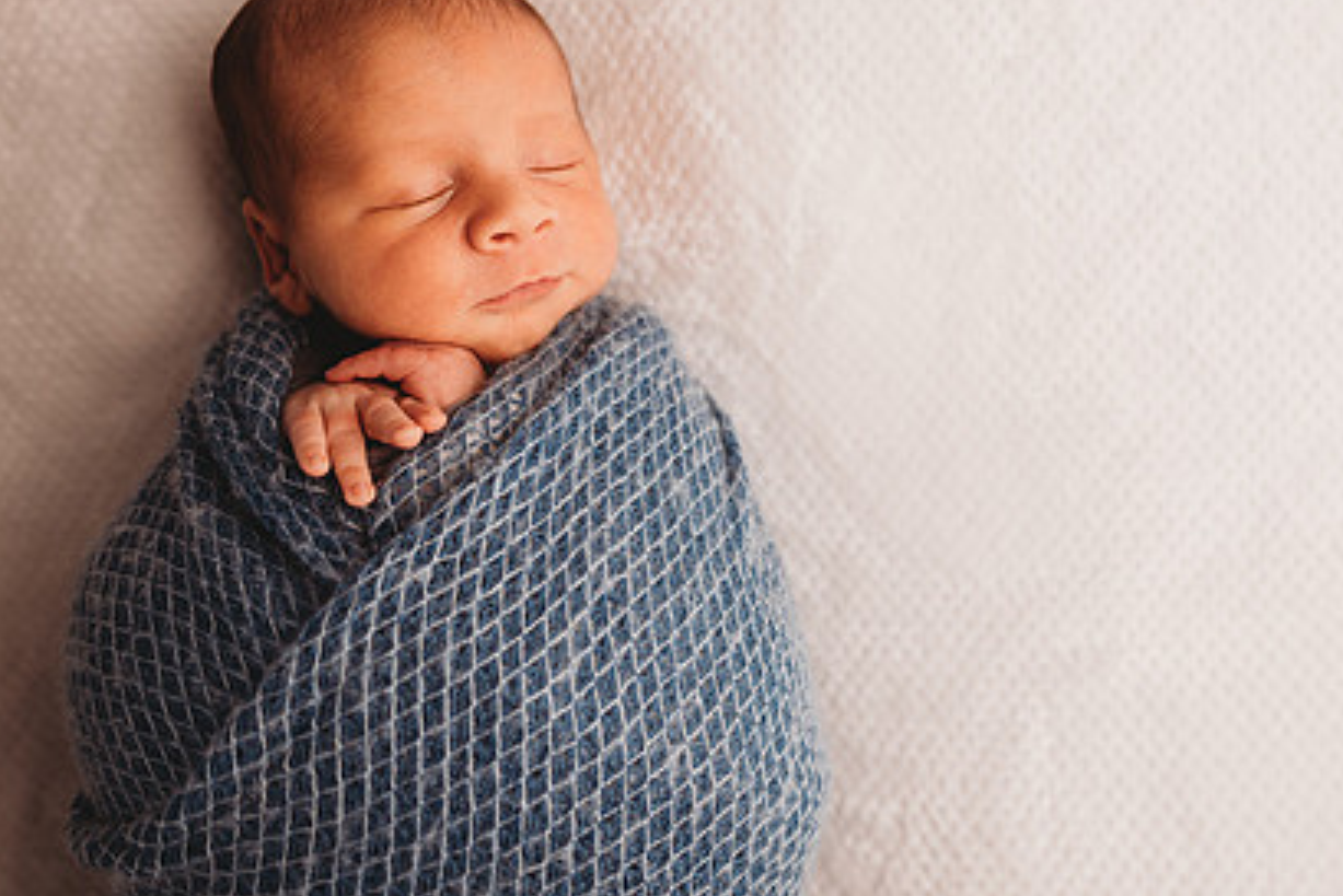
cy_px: 274
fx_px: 1269
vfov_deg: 38.3
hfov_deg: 55.5
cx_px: 775
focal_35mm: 34
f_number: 2.8
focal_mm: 24
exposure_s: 1/160
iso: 64
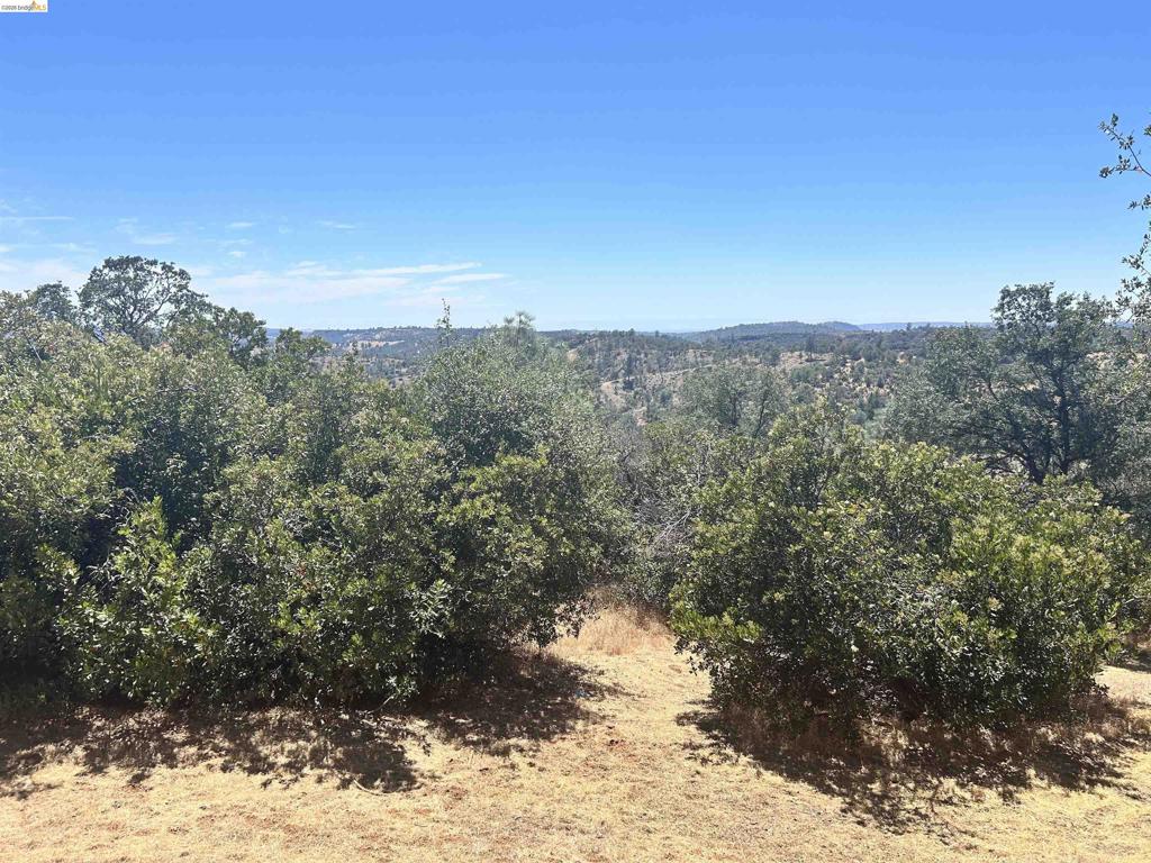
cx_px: 576
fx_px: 865
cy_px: 432
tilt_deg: -7.2
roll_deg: +0.3
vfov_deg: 53.1
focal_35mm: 26
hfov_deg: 67.3
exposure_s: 1/4630
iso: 50
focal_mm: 5.7
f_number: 1.5
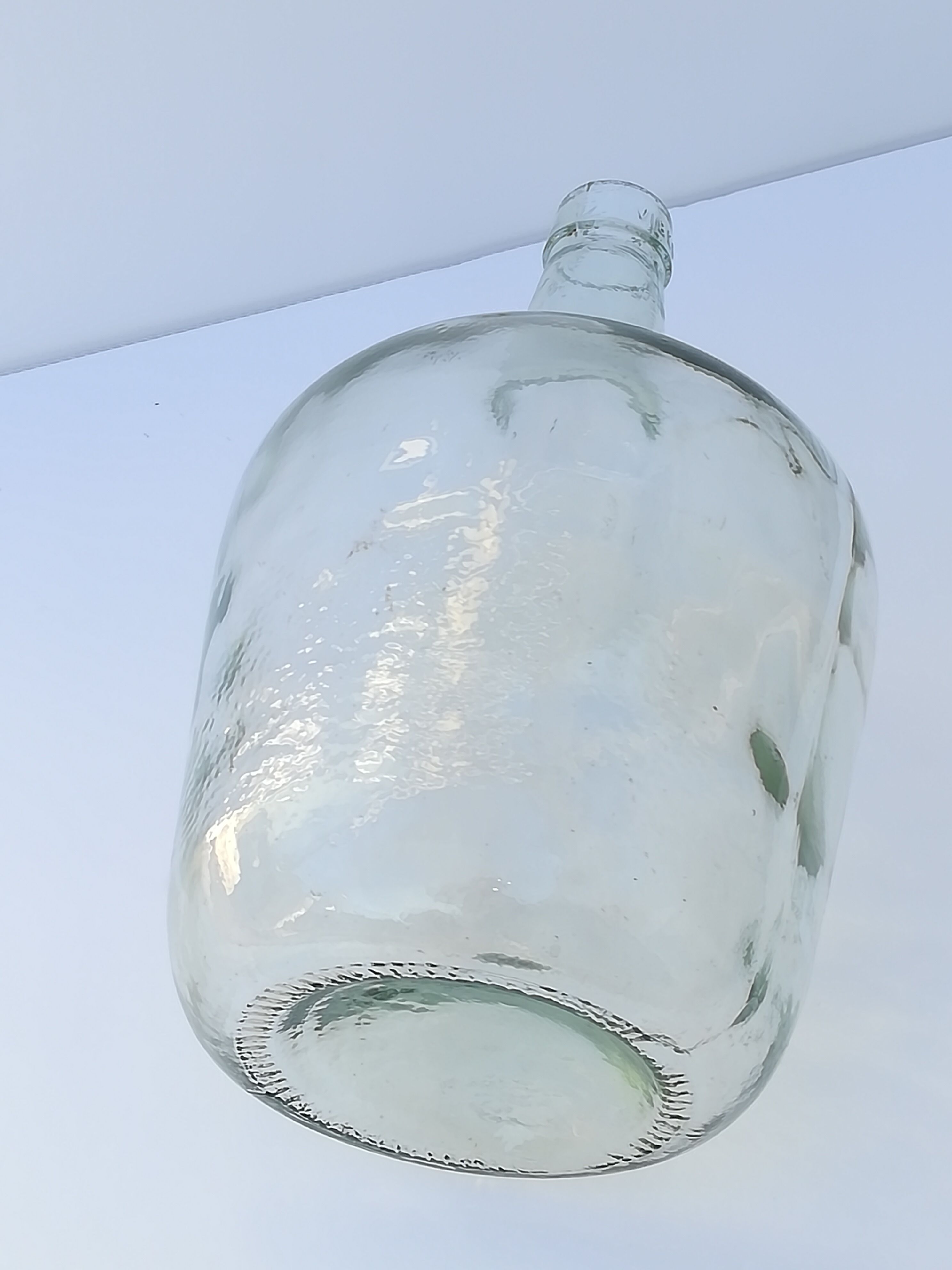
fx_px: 2383
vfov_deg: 29.8
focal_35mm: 65
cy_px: 635
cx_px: 476
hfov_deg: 22.6
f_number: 2.2
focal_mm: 3.83
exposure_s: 1/210
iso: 50
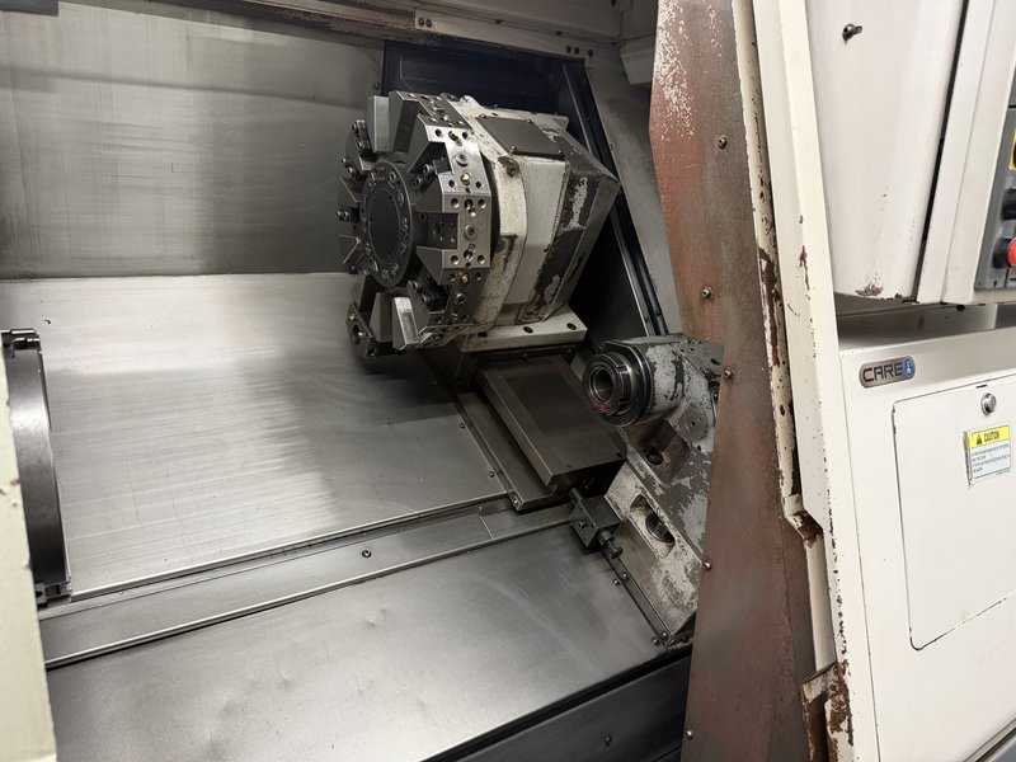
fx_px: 704
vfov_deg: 56.8
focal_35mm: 24
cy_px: 381
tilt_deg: -13.4
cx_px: 508
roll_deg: -1.3
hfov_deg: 71.6
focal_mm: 6.76
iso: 400
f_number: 1.78
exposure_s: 1/60
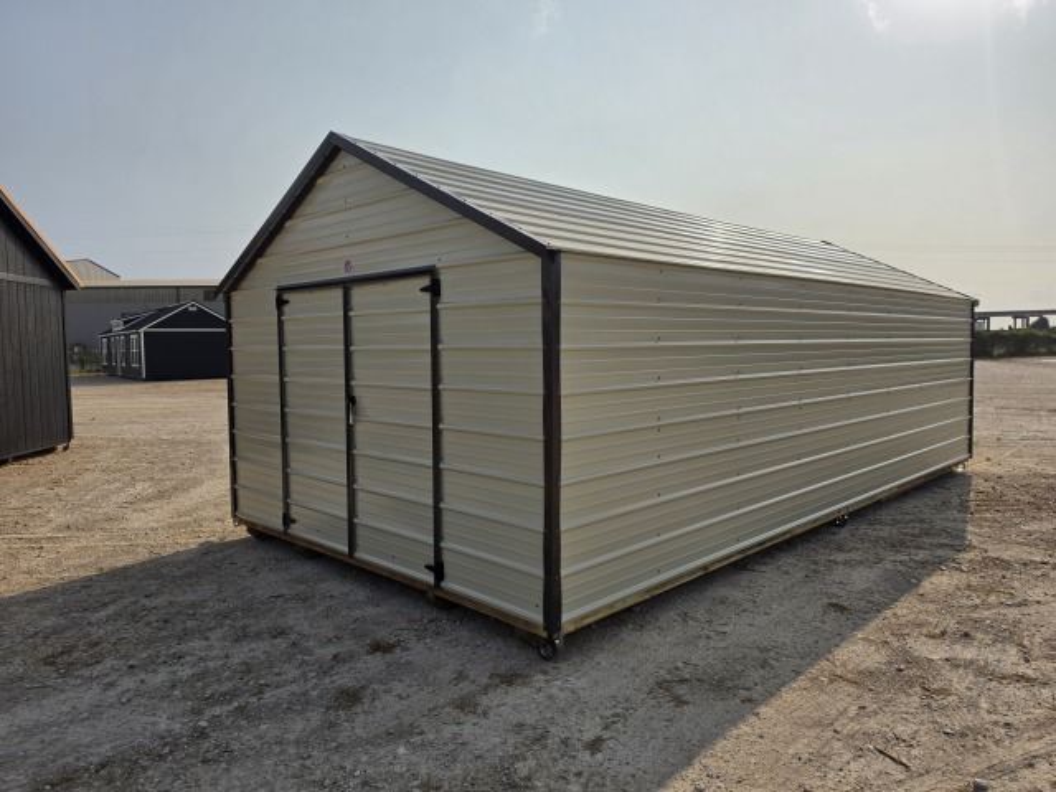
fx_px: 702
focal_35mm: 23
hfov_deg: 73.9
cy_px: 396
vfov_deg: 58.9
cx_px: 528
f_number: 1.4
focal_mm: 6.5
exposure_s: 1/7939
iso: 25
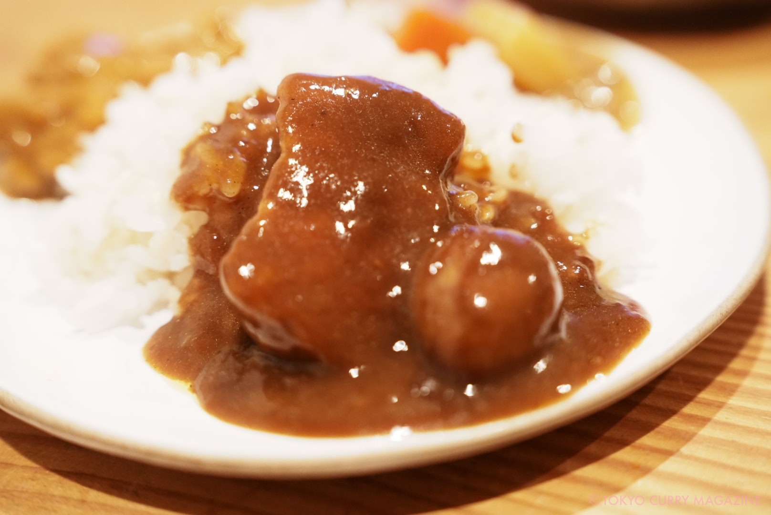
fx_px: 1072
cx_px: 386
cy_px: 258
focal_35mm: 50
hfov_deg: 39.6
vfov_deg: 27.0
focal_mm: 50
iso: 4000
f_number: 3.5
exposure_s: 1/100
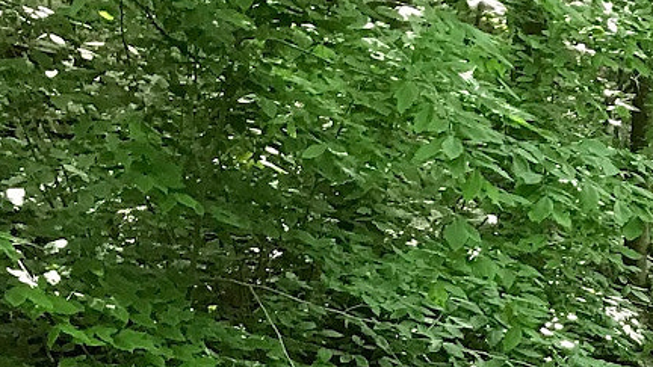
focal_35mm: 113
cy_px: 1059
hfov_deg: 17.8
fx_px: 1957
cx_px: 840
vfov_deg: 9.0
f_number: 1.8
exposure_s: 1/24
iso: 40
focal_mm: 3.99
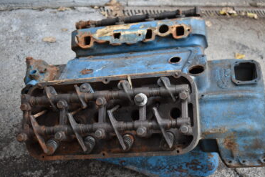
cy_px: 93
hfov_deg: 39.1
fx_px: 372
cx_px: 153
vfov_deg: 26.7
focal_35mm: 51
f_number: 4.2
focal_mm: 29
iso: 450
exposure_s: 1/250
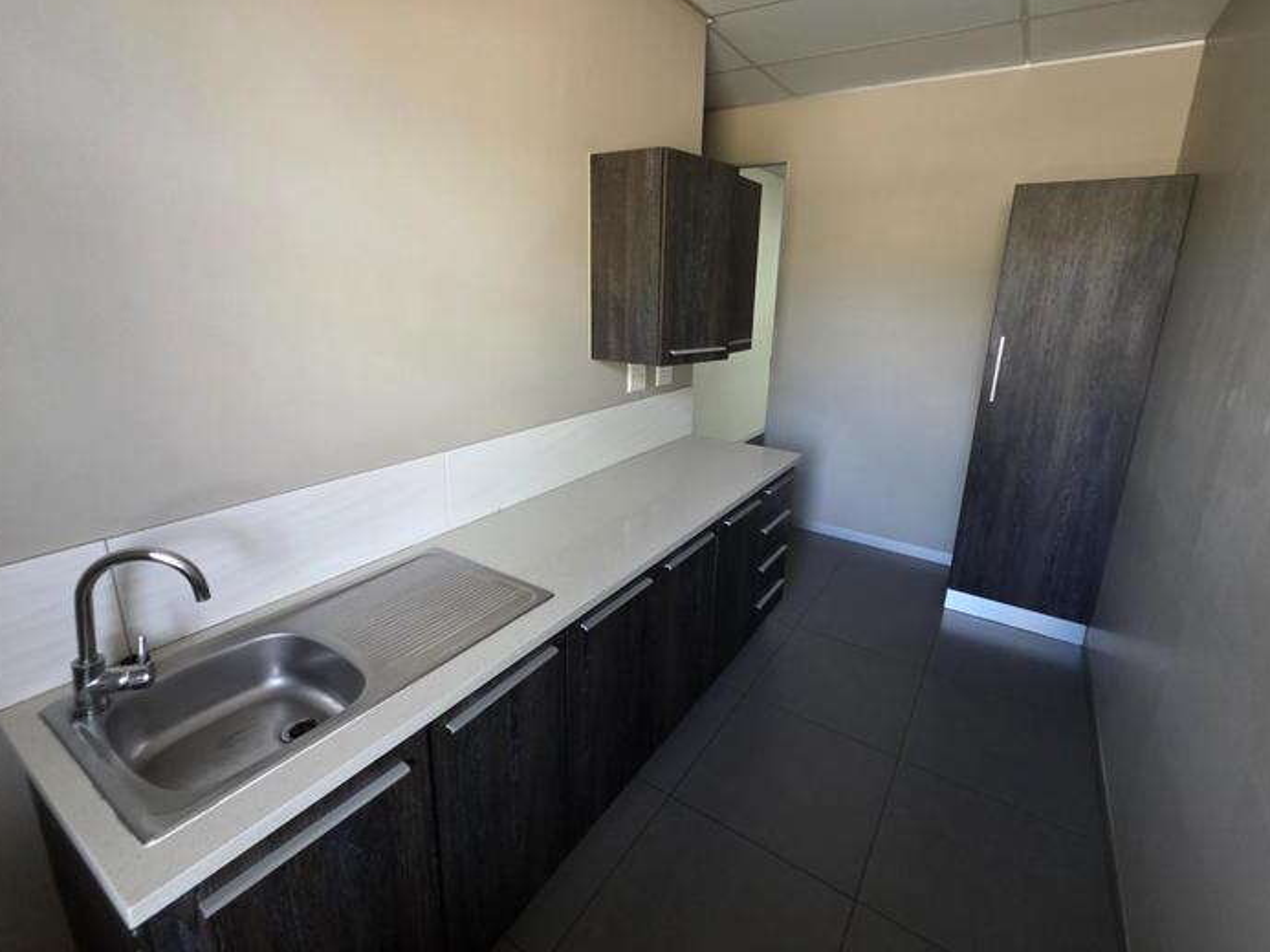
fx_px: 550
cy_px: 432
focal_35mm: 15
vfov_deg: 81.6
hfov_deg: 98.1
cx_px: 662
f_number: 1.9
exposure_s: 1/50
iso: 400
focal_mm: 2.2
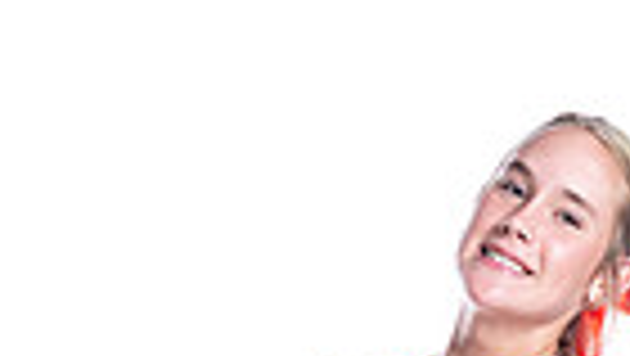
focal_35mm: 155
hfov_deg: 13.9
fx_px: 2591
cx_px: 328
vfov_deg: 7.3
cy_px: 892
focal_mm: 46
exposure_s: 1/250
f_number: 5.6
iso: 400
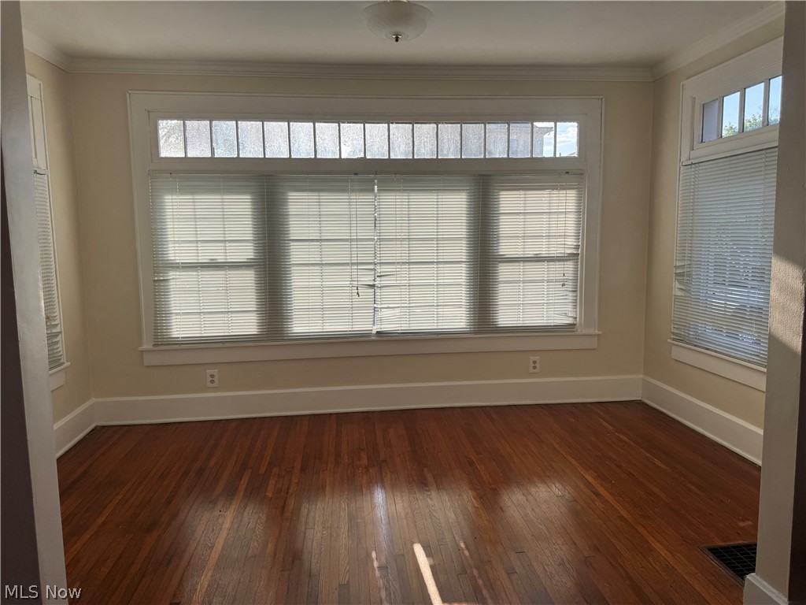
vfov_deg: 56.8
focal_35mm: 24
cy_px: 302
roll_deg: +0.2
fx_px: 559
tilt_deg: -6.8
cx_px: 403
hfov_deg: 71.6
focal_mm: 6.76
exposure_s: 1/1151
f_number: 1.78
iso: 80
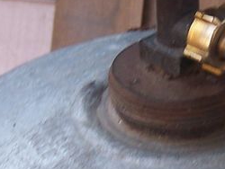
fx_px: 989
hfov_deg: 13.0
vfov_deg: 9.8
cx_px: 158
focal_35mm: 152
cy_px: 138
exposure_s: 1/30
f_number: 2.8
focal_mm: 6.3
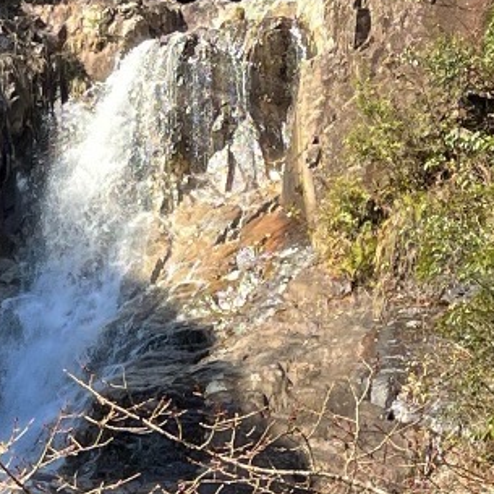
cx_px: 0
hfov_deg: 15.0
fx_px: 1841
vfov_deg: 14.9
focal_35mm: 114
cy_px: 531
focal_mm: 5.1
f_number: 1.6
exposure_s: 1/615
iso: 50
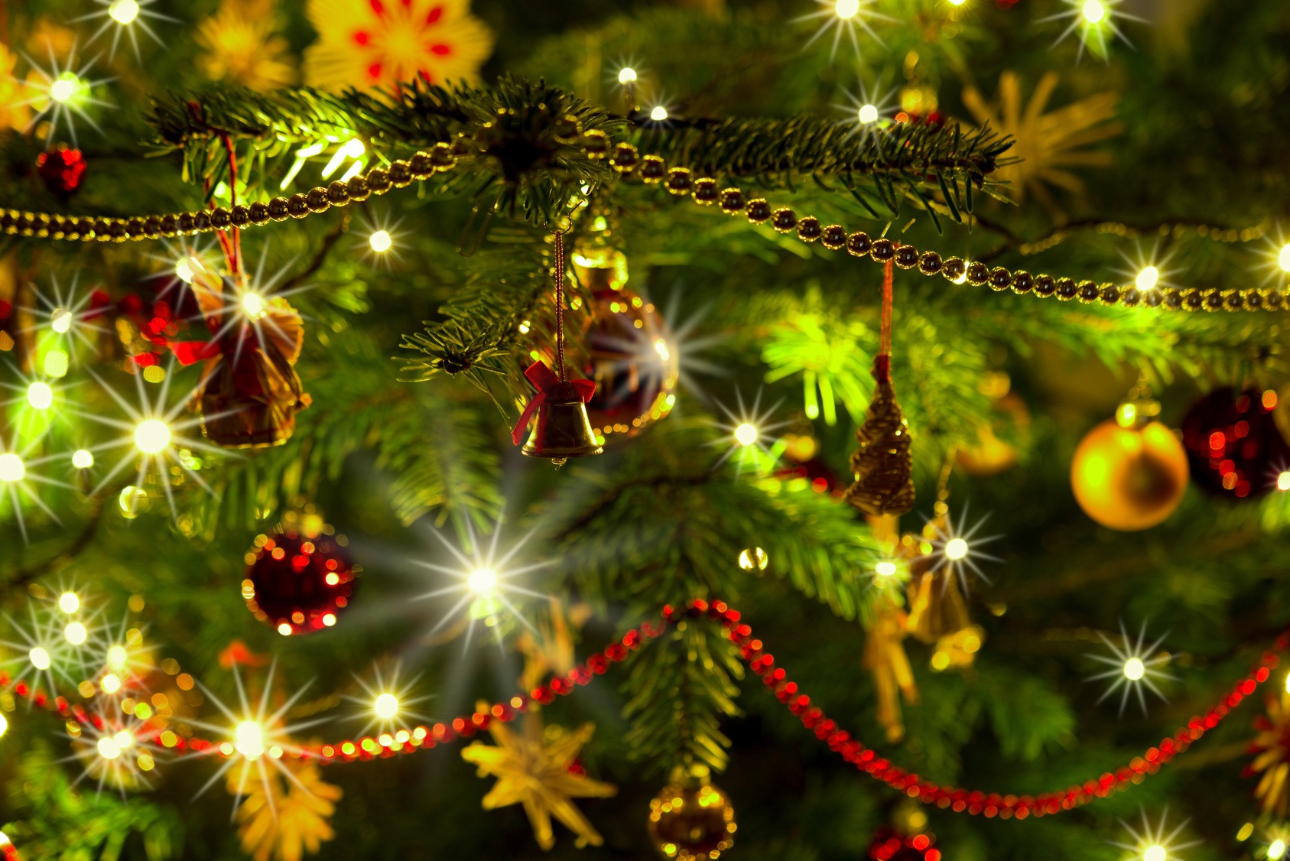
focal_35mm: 60
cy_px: 430
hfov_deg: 33.4
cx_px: 645
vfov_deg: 22.6
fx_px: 2151
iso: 200
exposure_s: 1.6
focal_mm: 60
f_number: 4.5
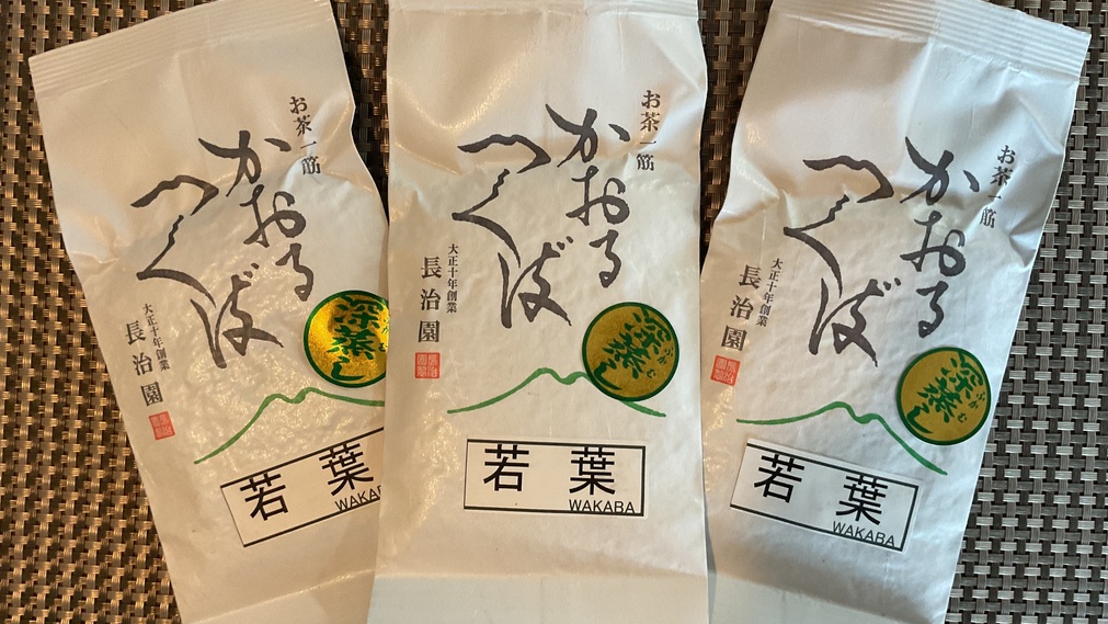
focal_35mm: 32
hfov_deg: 61.0
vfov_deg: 36.7
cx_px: 551
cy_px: 292
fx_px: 940
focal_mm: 3
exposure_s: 1/60
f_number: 1.8
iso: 160
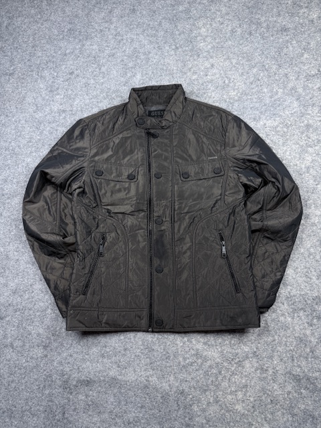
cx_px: 160
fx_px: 297
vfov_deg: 71.6
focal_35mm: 24
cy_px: 214
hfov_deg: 56.8
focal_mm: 6.76
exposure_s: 1/100
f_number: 1.78
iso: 64
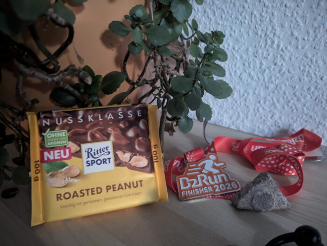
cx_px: 164
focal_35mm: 24
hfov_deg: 71.5
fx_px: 227
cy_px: 123
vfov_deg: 56.9
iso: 2031
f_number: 1.85
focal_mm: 6.81
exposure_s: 1/4.95
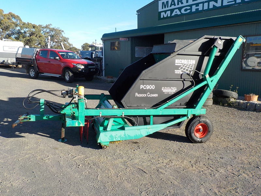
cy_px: 98
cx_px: 130
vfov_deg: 46.8
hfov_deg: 60.0
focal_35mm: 30
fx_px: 226
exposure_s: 1/640
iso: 125
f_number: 3.3
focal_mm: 4.1
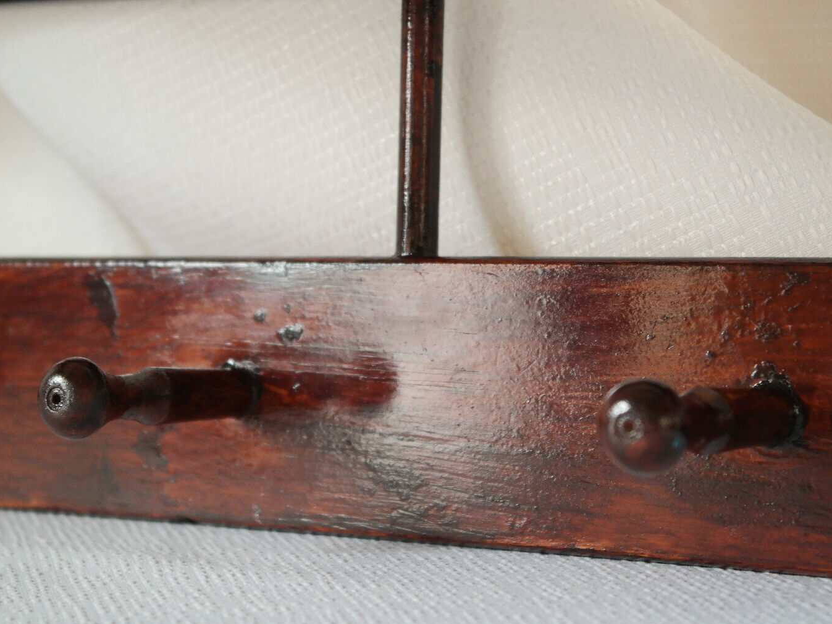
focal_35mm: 95
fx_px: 2283
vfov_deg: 15.6
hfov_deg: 20.7
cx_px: 442
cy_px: 276
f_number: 6.3
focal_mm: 50
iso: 800
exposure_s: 1/25
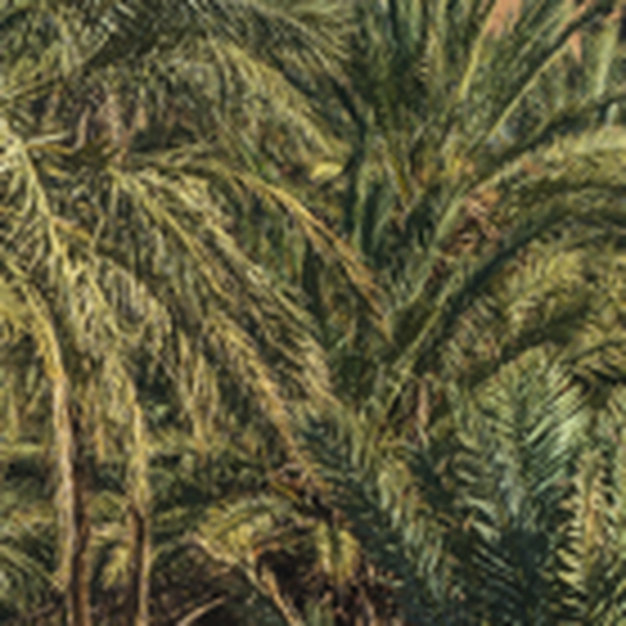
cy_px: 153
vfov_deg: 2.5
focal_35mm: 690
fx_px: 14117
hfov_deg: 2.5
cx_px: 477
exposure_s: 1/800
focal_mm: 125
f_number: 7.1
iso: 100
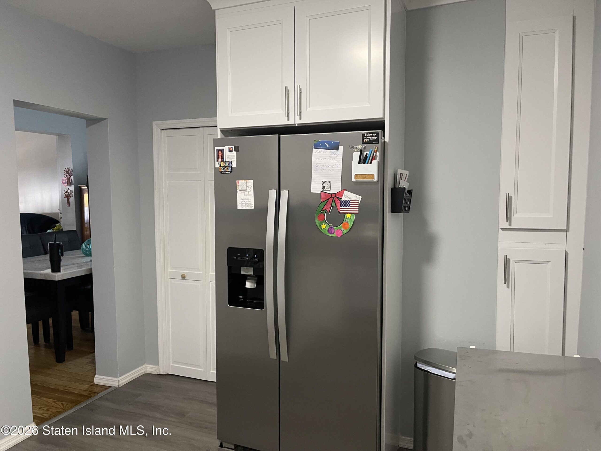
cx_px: 300
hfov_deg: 69.4
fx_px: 434
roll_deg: -0.4
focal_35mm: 25
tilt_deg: -5.7
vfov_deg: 54.9
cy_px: 226
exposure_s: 1/60
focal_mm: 5.1
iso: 320
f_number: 1.6
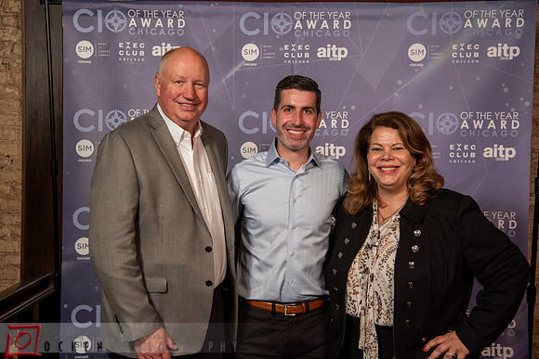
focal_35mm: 55
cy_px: 175
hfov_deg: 36.4
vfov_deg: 24.8
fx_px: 819
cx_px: 252
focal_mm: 50
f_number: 4
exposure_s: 1/125
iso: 400
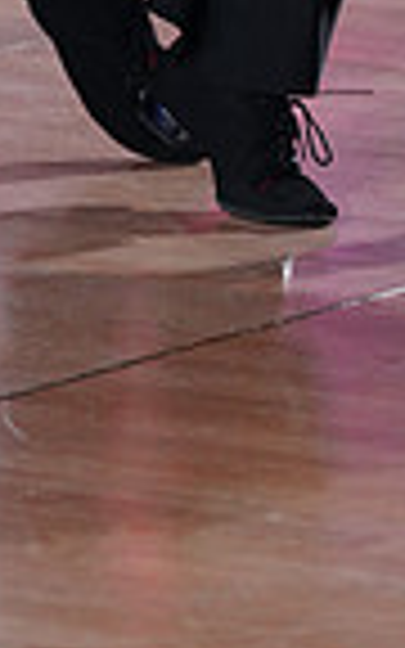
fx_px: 10066
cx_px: 704
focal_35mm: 570
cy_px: -608
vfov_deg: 3.7
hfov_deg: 2.3
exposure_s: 1/500
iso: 1600
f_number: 2.8
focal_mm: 139
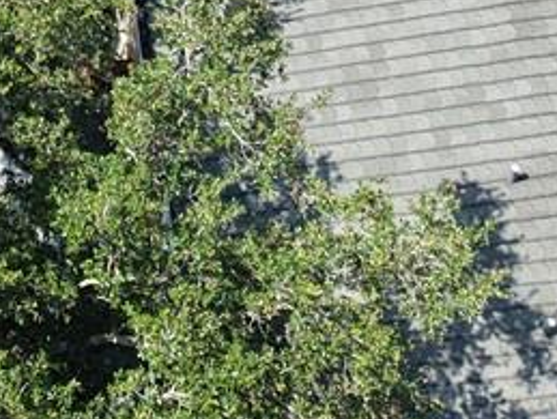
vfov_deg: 8.4
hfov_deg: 12.3
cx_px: -398
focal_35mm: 148
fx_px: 2385
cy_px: -836
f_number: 1.8
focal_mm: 8.67
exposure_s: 1/3000
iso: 280
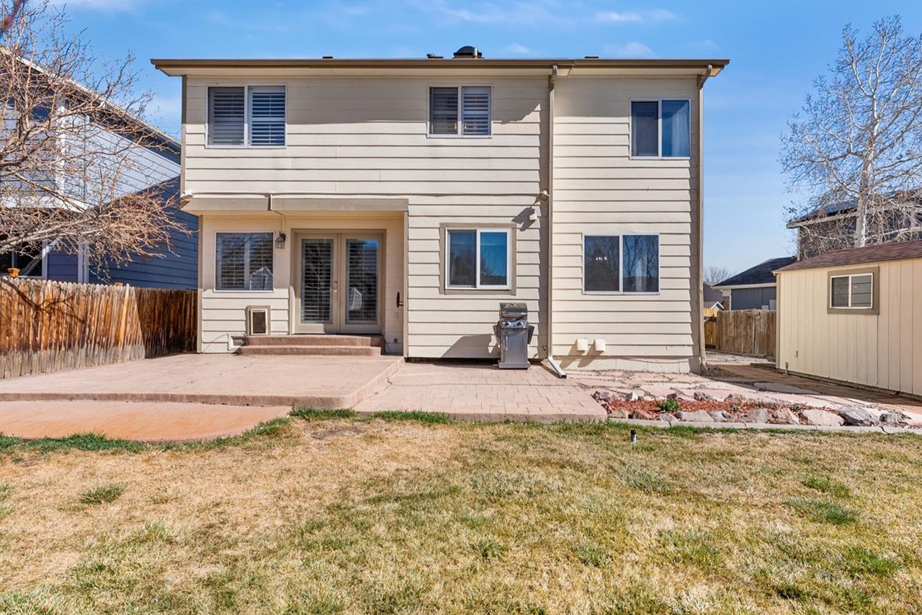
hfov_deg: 84.0
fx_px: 512
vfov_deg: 62.0
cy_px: 307
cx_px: 472
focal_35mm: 20
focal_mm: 16
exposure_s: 1/400
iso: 200
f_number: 8
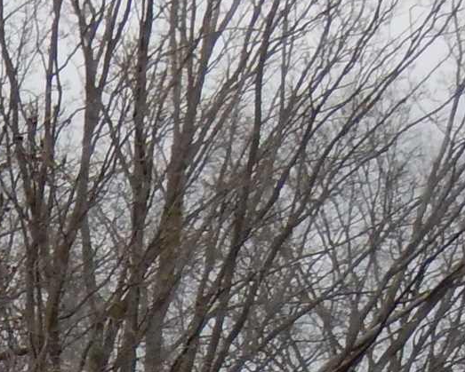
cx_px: -295
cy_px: 955
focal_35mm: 487
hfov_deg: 3.9
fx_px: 6706
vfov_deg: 3.1
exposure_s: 1/250
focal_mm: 15.2
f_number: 5.1
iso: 220
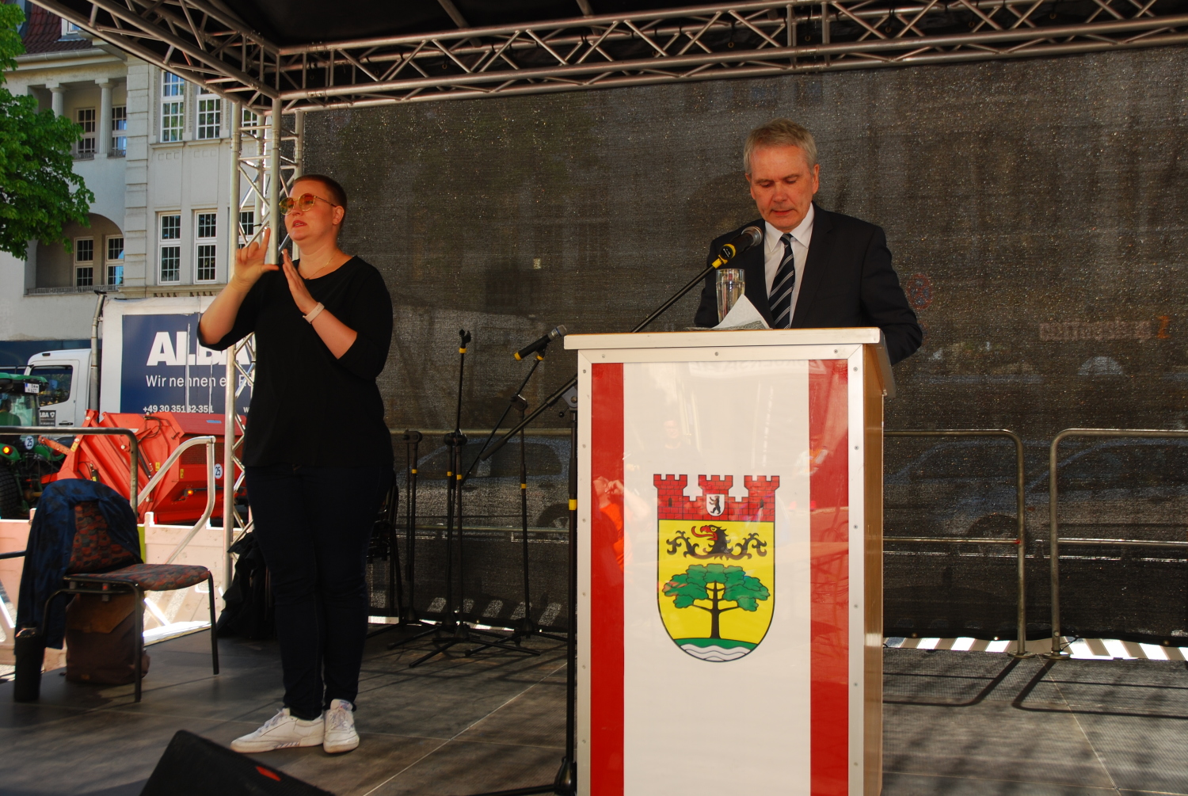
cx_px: 594
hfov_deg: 53.1
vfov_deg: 37.0
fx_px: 1190
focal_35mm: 36
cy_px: 398
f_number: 5.6
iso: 100
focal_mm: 24
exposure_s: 1/125
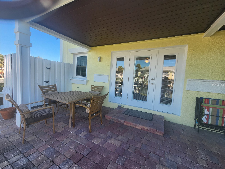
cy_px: 84
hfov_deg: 106.2
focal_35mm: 13
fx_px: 84
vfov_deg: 89.9
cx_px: 112
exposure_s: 1/340
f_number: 2.2
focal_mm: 2.2
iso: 50
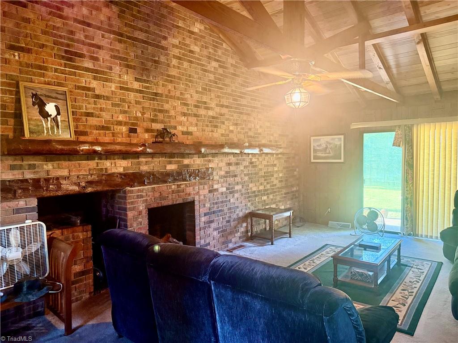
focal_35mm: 24
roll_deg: +0.7
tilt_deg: -3.1
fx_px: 318
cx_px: 229
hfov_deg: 71.6
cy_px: 172
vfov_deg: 56.8
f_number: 1.78
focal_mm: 6.76
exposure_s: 1/60
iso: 640
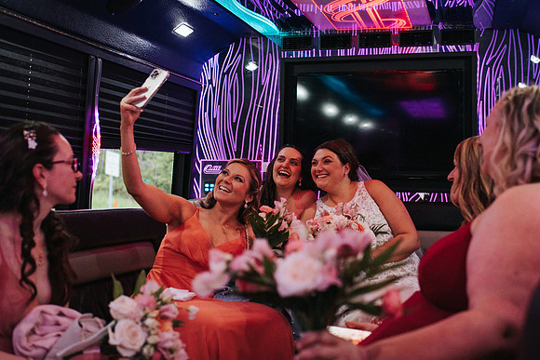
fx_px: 664
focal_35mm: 44
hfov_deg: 44.2
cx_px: 270
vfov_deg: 30.2
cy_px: 139
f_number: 2.5
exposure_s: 1/250
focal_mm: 35
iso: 1000
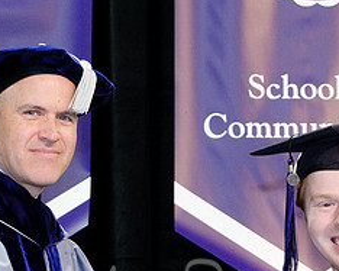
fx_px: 1635
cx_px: 224
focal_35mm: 163
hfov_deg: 11.8
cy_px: 397
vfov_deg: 9.2
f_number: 4
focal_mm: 27.4
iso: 1600
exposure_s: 1/125
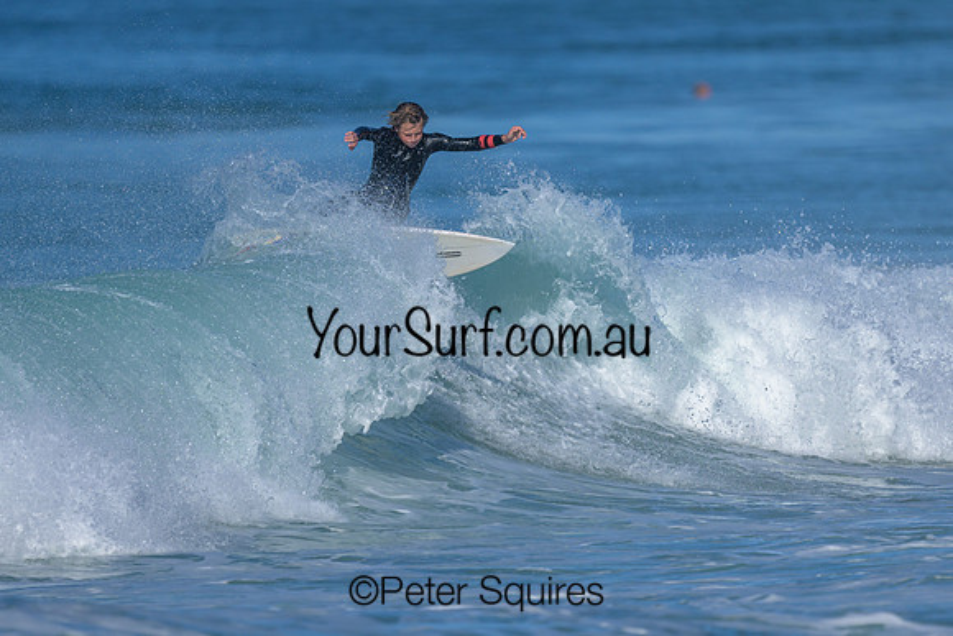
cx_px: 419
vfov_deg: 1.3
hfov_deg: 1.9
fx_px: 29139
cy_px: 359
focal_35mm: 1101
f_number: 6.3
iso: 160
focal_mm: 800
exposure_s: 1/2000
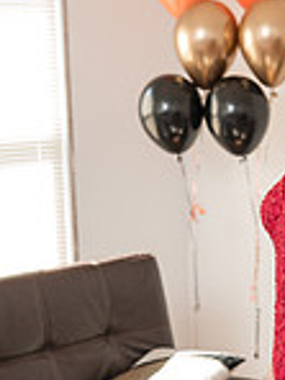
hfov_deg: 13.3
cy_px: 388
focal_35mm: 111
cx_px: 216
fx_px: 1219
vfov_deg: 17.3
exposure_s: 1/250
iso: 1000
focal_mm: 38
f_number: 3.2
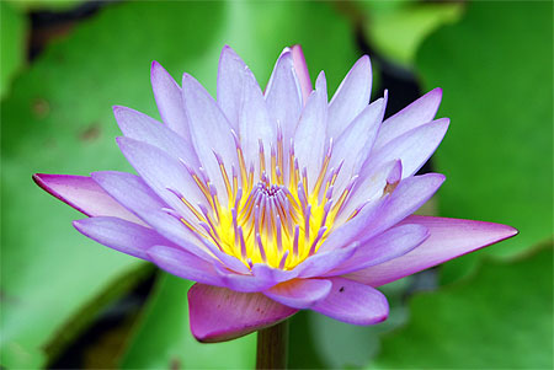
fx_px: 3119
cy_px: 185
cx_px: 277
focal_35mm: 202
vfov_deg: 6.8
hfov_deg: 10.1
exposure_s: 1/125
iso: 200
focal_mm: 135
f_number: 5.6
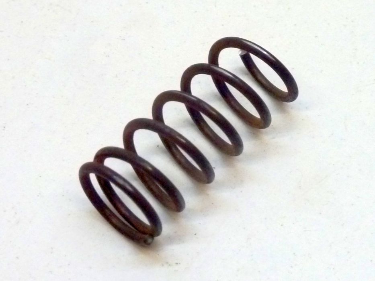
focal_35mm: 59
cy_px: 140
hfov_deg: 32.7
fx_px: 639
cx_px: 188
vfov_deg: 24.8
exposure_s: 1/25
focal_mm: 9.7
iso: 400
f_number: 3.9
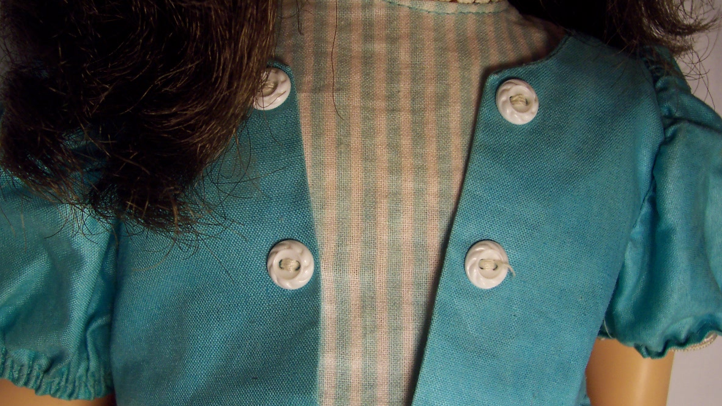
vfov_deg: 29.0
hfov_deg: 49.4
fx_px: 785
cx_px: 367
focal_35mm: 41
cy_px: 204
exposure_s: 1/250
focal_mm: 5.6
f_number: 2.8
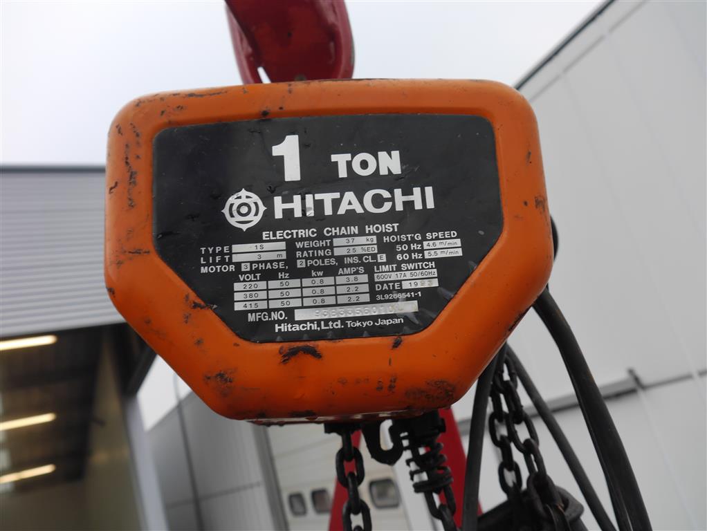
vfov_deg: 49.8
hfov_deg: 63.4
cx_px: 354
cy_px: 266
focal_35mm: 28
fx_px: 572
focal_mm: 14
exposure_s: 1/200
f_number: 5
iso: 160
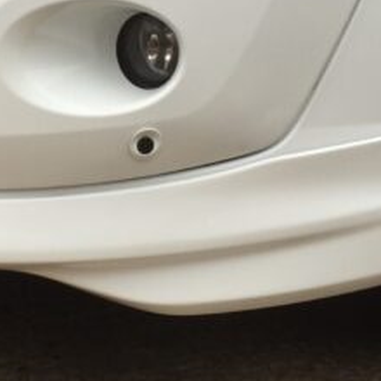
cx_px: 48
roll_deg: -1.5
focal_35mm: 93
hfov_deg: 18.4
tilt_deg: -10.7
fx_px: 1158
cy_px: 83
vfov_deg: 18.5
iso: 32
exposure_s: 1/120
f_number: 2.2
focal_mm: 4.15
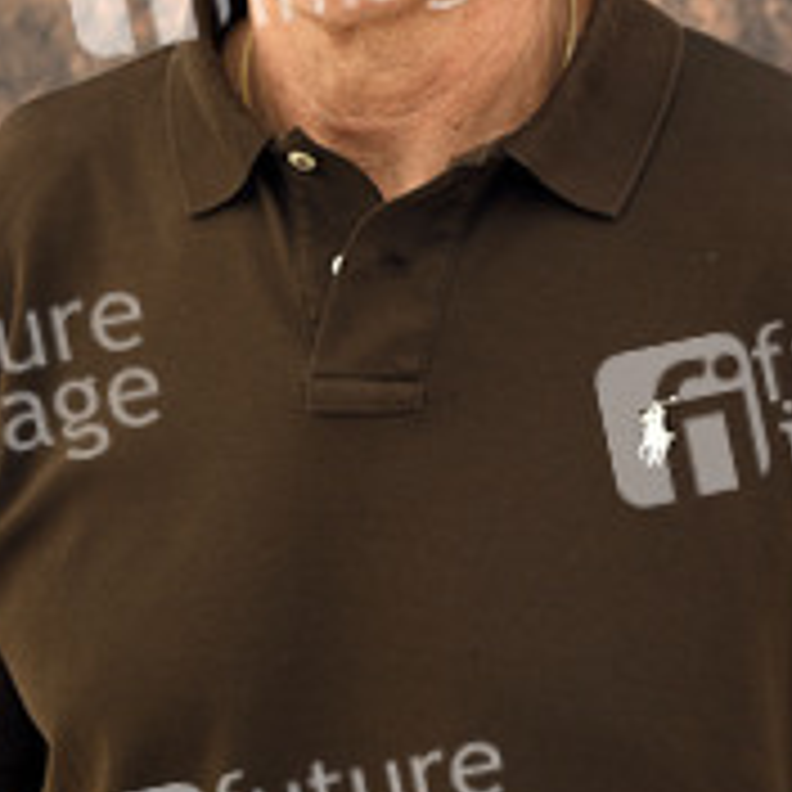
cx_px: 418
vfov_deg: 8.0
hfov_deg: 8.0
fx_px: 5643
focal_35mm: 218
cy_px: 176
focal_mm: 113
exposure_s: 1/320
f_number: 8
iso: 200
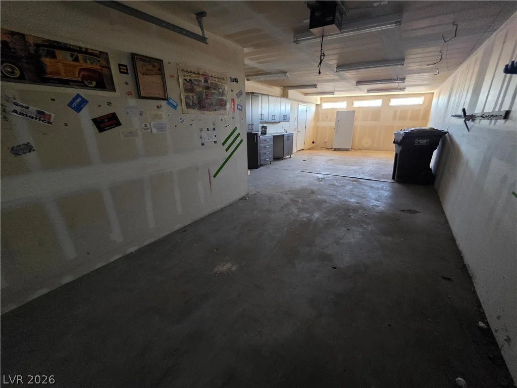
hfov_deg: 106.2
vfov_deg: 89.9
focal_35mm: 13
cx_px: 258
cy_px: 194
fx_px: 194
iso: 1000
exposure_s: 1/60
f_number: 1.9
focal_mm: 2.2
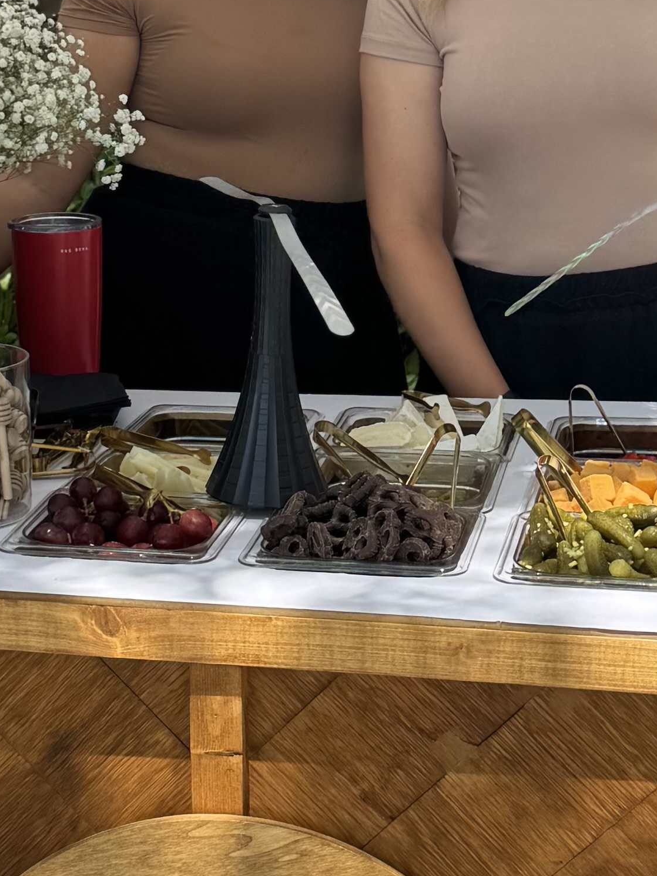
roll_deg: +2.6
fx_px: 2328
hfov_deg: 16.1
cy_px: 269
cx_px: 276
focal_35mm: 92
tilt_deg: -11.9
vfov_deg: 21.2
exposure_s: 1/1311
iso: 80
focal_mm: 6.76
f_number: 1.78
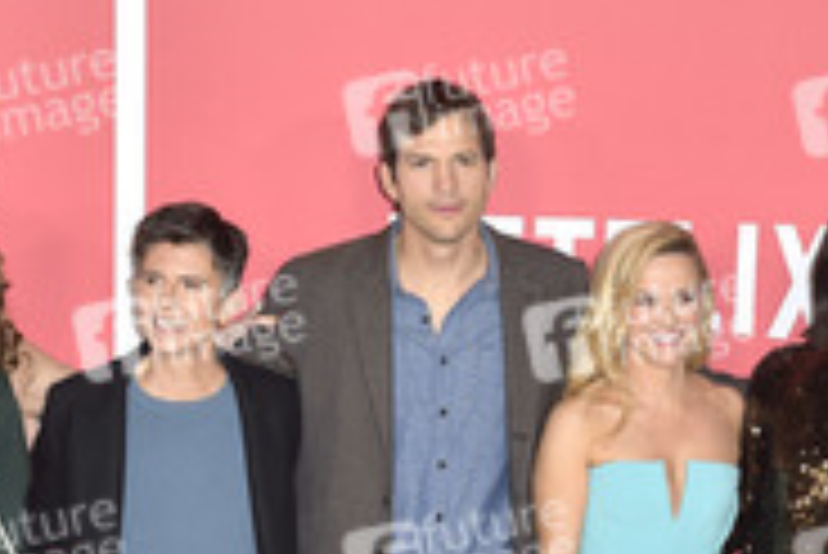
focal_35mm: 93
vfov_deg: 14.3
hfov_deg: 21.8
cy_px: 667
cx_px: 518
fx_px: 2141
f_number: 6.3
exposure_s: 1/250
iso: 640
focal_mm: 38
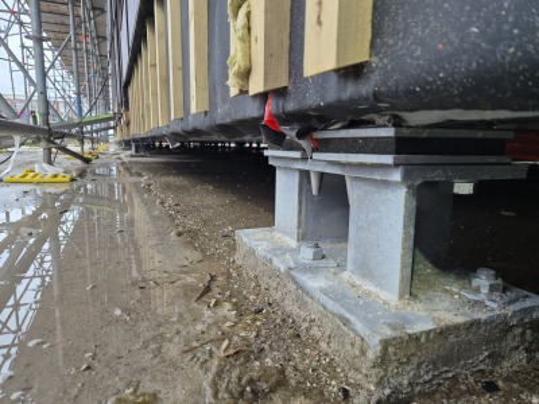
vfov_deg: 58.9
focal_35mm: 23
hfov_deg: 73.9
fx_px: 358
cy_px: 202
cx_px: 270
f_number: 1.8
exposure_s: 1/180
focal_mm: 5.4
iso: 200
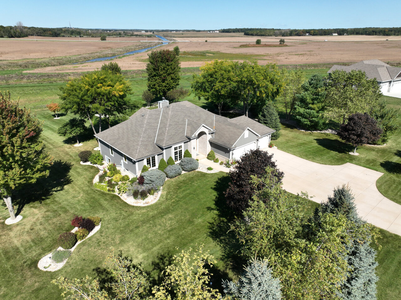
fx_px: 278
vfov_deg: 56.8
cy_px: 150
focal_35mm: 24
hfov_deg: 71.6
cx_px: 200
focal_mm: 12.3
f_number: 2.8
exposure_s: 1/1600
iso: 110
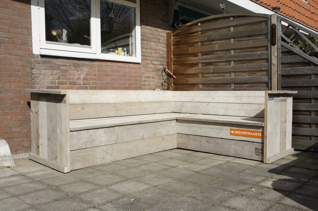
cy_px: 106
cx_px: 159
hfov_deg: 57.3
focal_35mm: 33
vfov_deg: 39.9
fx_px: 291
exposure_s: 1/640
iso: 200
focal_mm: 22
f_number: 8
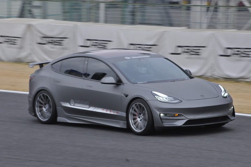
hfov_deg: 7.4
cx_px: 126
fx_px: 1931
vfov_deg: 4.9
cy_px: 84
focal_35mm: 278
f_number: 10
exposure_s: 1/400
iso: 1000
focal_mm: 185
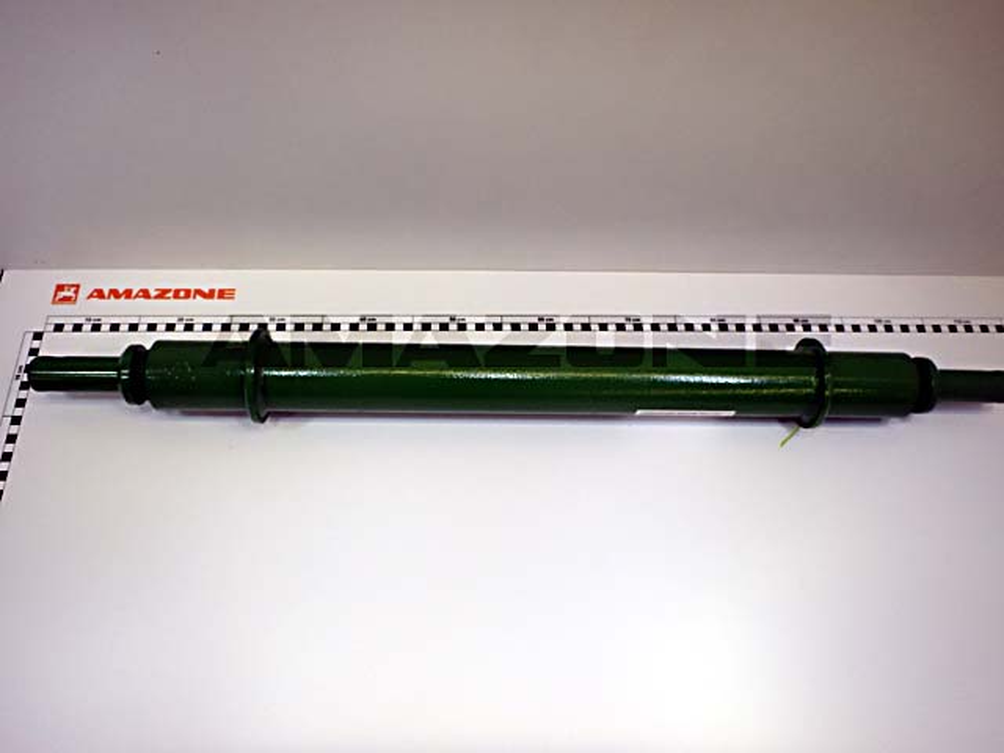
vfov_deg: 49.7
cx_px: 502
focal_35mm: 28
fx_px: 812
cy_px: 376
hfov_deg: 63.4
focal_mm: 5
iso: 200
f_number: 3.9
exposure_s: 1/60
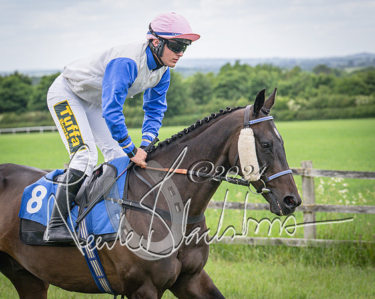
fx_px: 1830
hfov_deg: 11.7
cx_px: 184
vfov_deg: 9.4
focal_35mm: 165
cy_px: 137
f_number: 4
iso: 400
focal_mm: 77
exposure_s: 1/1600
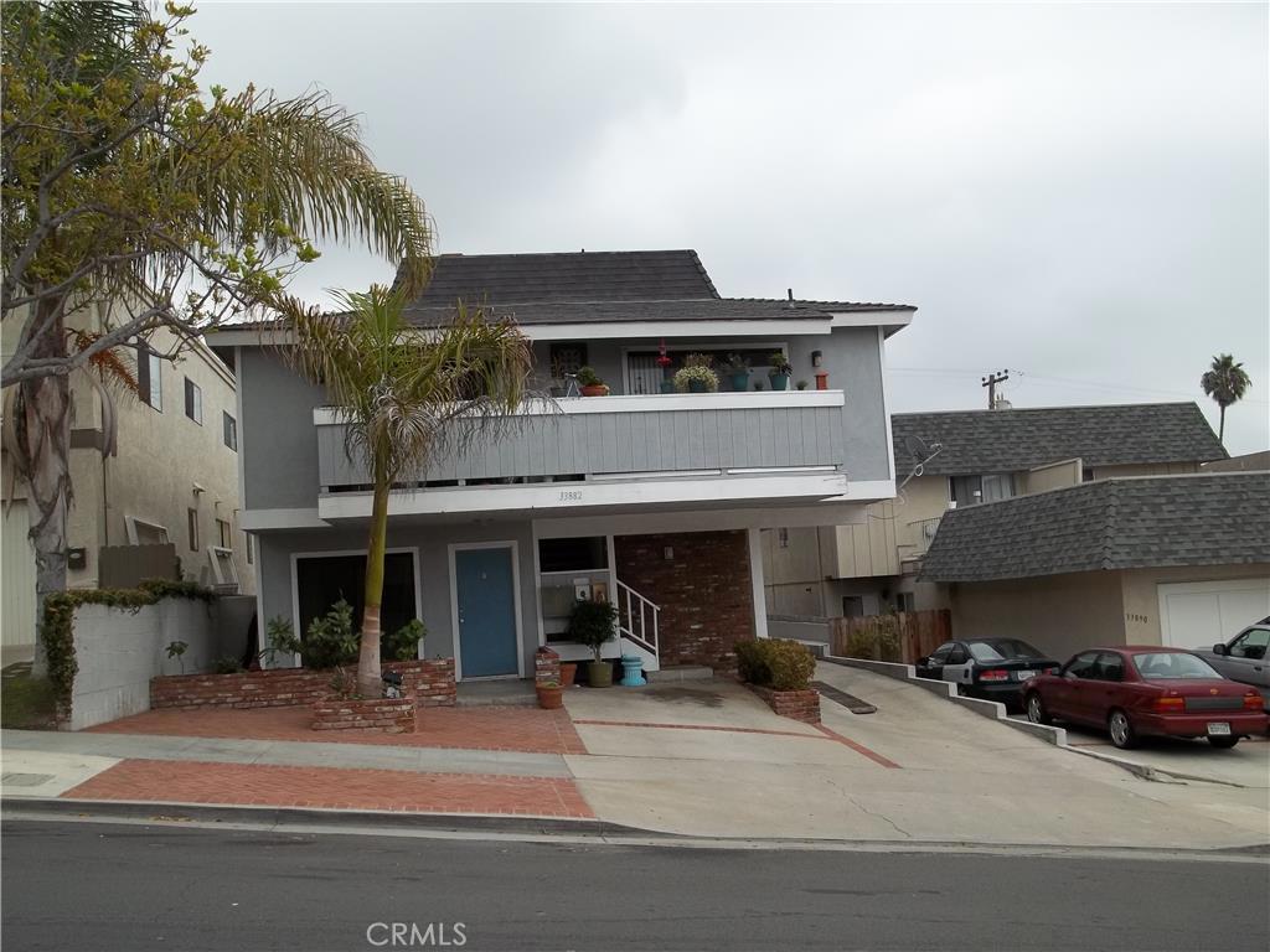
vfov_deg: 42.9
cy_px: 476
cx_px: 635
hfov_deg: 55.4
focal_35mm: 33
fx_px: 1211
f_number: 3.3
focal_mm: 5.9
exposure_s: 1/320
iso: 64
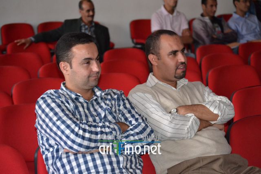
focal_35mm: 108
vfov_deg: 12.7
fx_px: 783
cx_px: 130
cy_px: 87
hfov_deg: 18.9
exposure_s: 1/60
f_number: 4.2
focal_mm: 72
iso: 3200
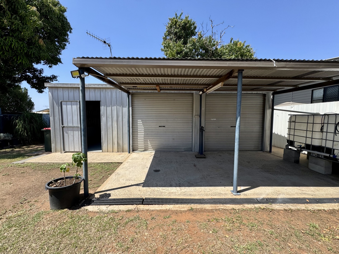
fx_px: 137
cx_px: 170
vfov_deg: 85.7
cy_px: 127
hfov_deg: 102.1
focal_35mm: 14
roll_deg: +0.7
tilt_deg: -5.7
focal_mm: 2.22
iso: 40
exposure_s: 1/1256
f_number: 2.2
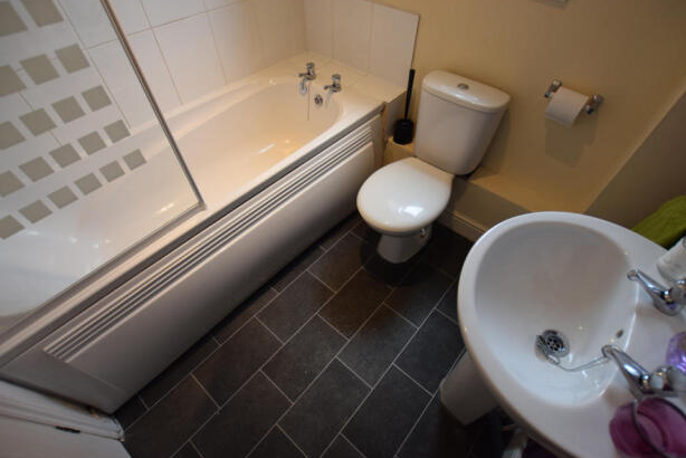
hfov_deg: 96.7
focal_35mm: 16
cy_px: 240
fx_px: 305
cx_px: 348
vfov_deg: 73.8
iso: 800
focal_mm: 10
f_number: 3.5
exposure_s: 1/60
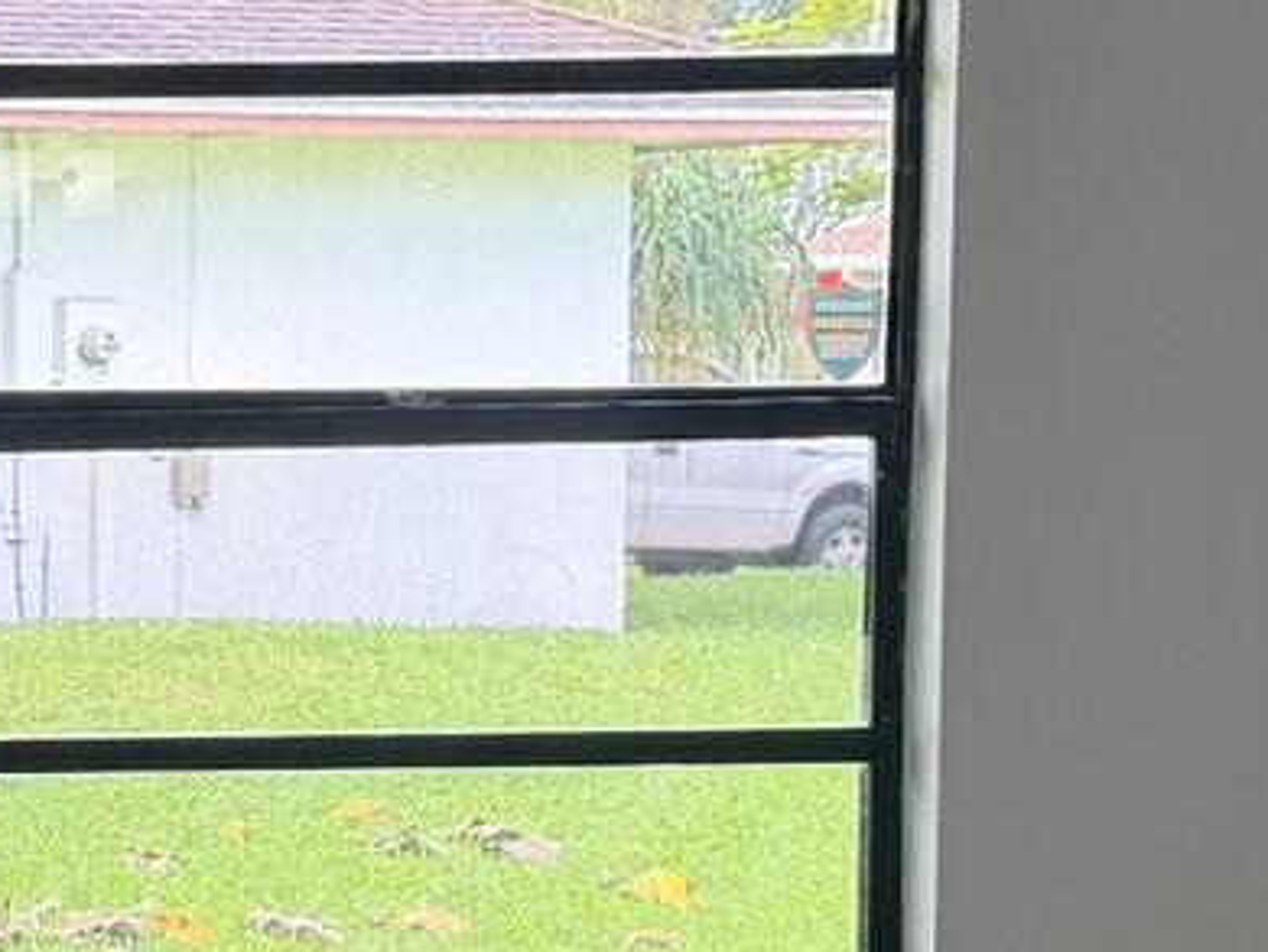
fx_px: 4618
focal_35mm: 126
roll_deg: +0.5
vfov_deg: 11.7
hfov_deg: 15.2
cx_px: -146
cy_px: 877
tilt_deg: -5.7
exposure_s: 1/147
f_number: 1.78
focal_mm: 6.76
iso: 125
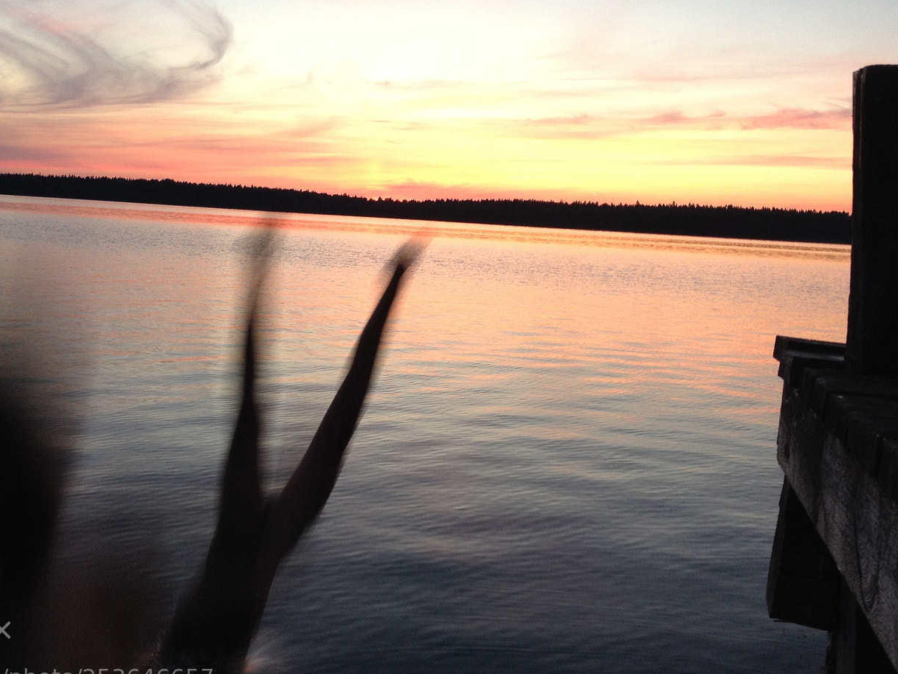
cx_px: 418
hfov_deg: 41.2
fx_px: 1193
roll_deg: -1.6
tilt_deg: -4.3
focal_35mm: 46
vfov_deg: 31.5
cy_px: 292
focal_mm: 4.28
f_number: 2.4
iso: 50
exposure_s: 1/30
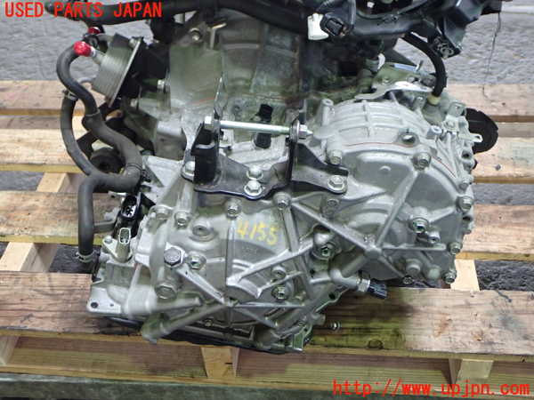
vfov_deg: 35.1
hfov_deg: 45.8
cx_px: 267
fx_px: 632
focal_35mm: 41
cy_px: 200
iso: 400
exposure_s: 1/40
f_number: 2.8
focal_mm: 7.31
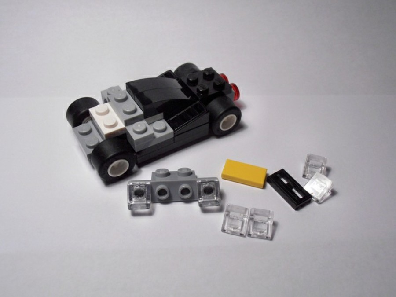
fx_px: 423
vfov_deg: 38.7
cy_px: 148
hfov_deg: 50.1
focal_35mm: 37
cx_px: 198
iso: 80
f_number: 3.9
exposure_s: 1/80
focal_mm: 6.61
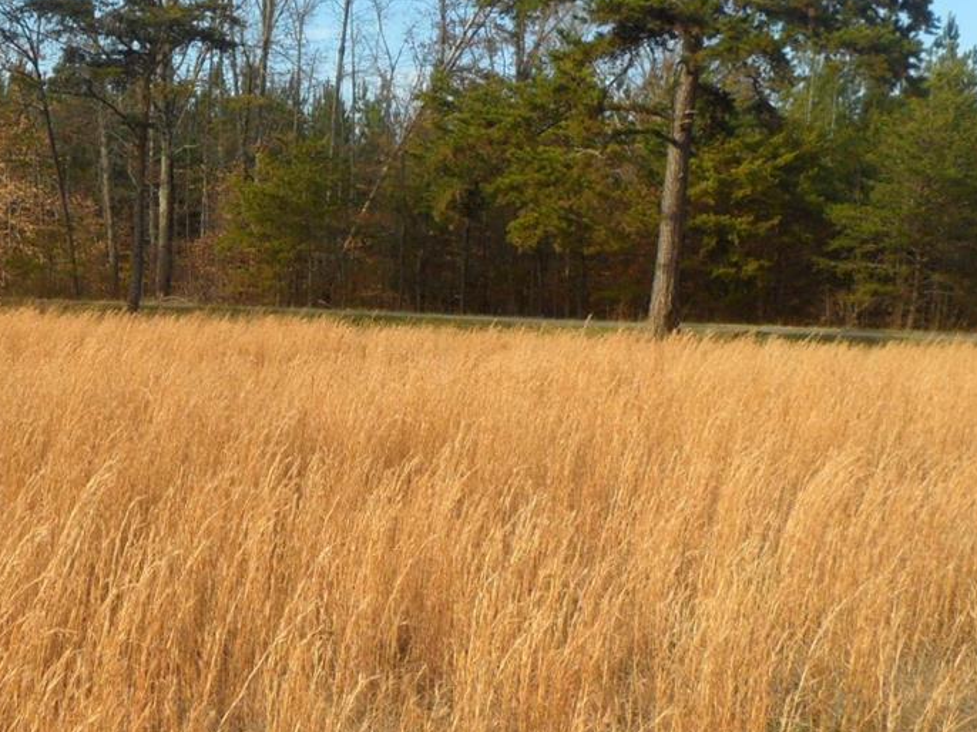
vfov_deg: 24.8
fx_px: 1665
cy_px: 399
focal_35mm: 59
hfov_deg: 32.4
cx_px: 329
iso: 80
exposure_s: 1/350
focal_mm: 4.9
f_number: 3.5
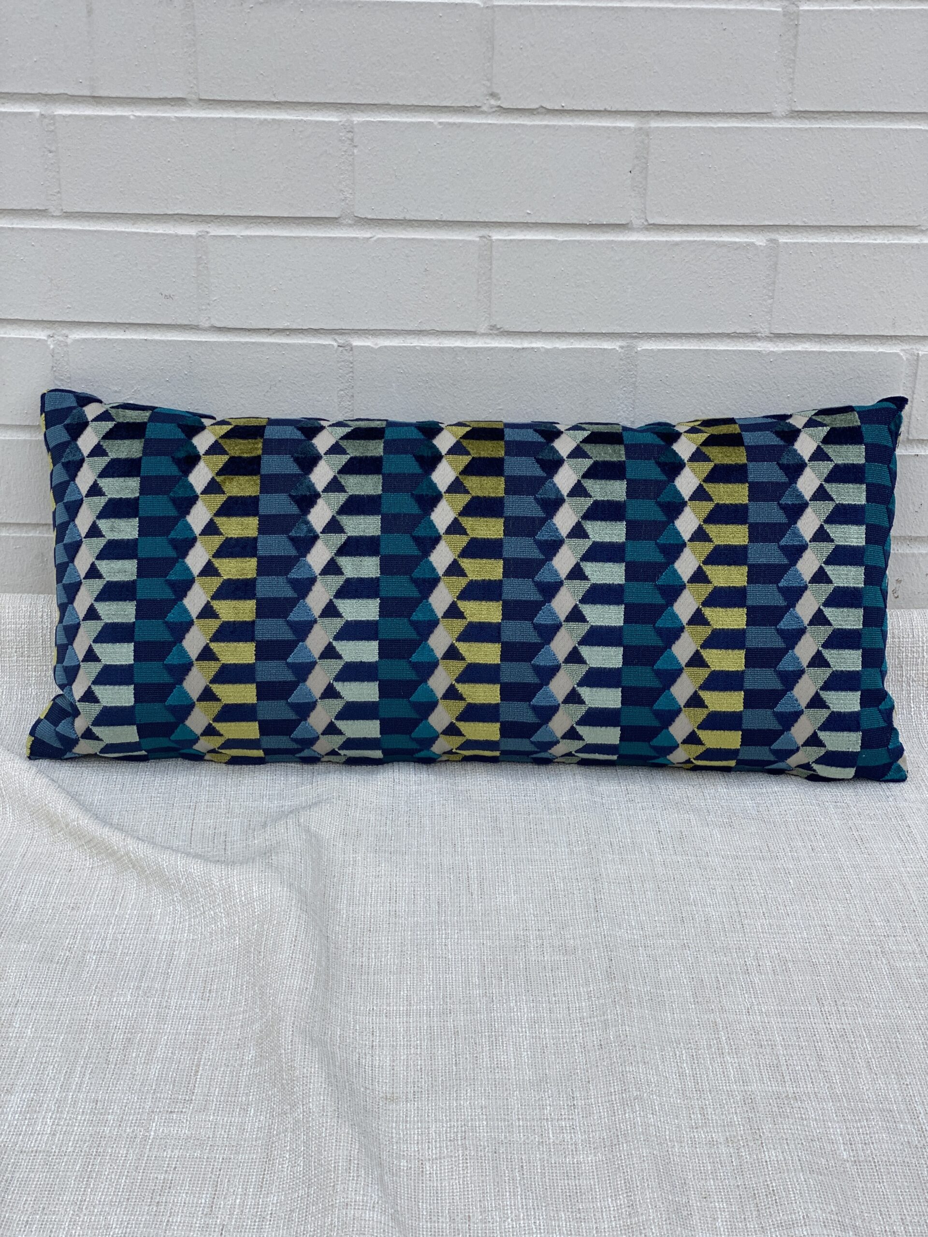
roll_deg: -0.7
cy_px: 618
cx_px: 464
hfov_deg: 28.0
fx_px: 1859
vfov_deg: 36.8
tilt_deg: -23.1
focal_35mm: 52
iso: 20
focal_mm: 6
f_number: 2
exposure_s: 1/343
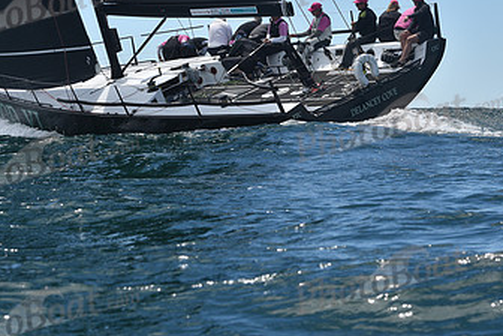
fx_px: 1691
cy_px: 67
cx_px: 219
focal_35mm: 121
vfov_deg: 11.3
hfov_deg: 16.9
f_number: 10
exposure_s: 1/800
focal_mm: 70
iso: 250
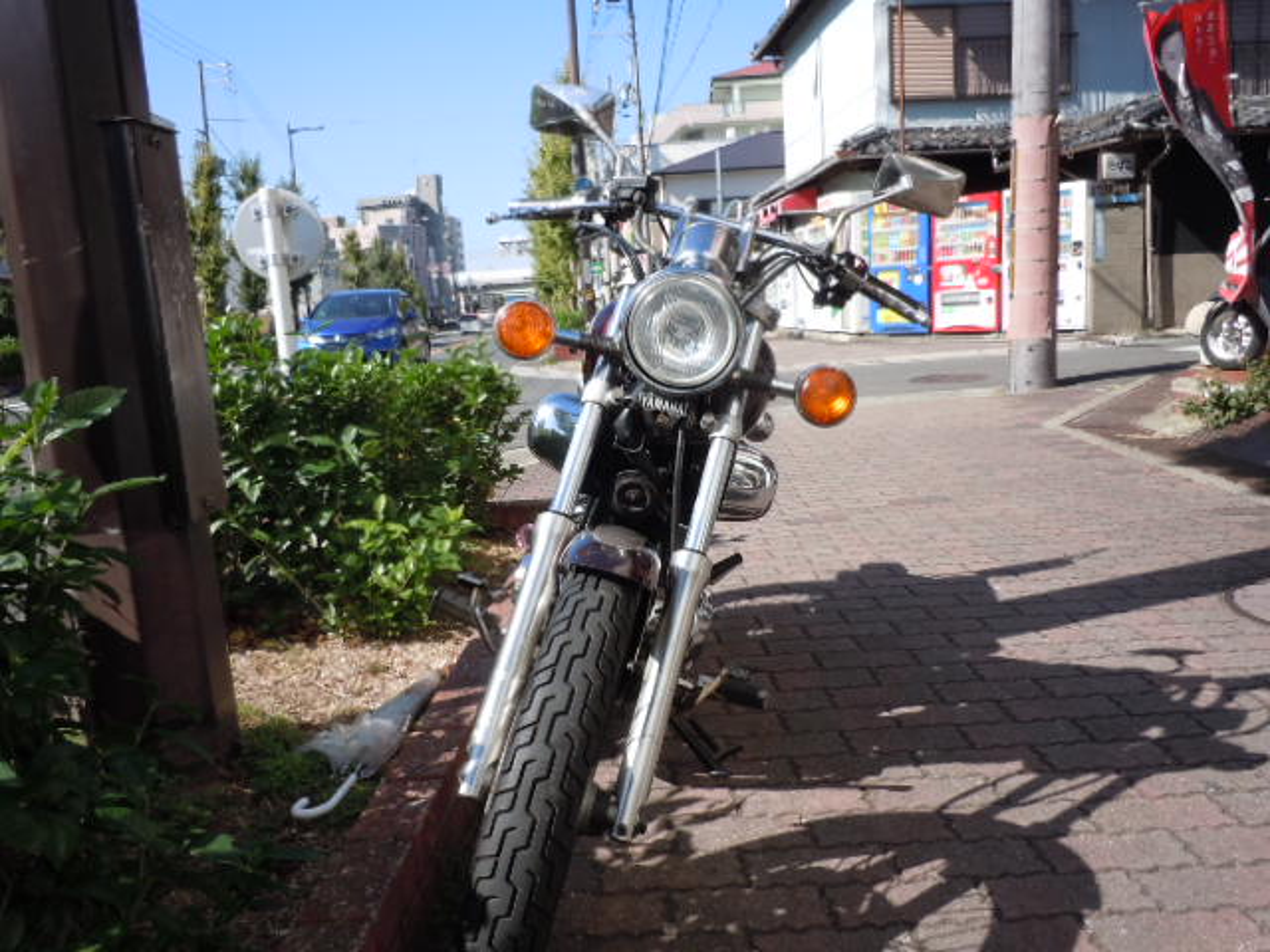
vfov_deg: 49.7
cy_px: 476
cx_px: 635
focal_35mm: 28
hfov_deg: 63.4
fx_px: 1027
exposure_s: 1/500
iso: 100
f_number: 3.7
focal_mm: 5
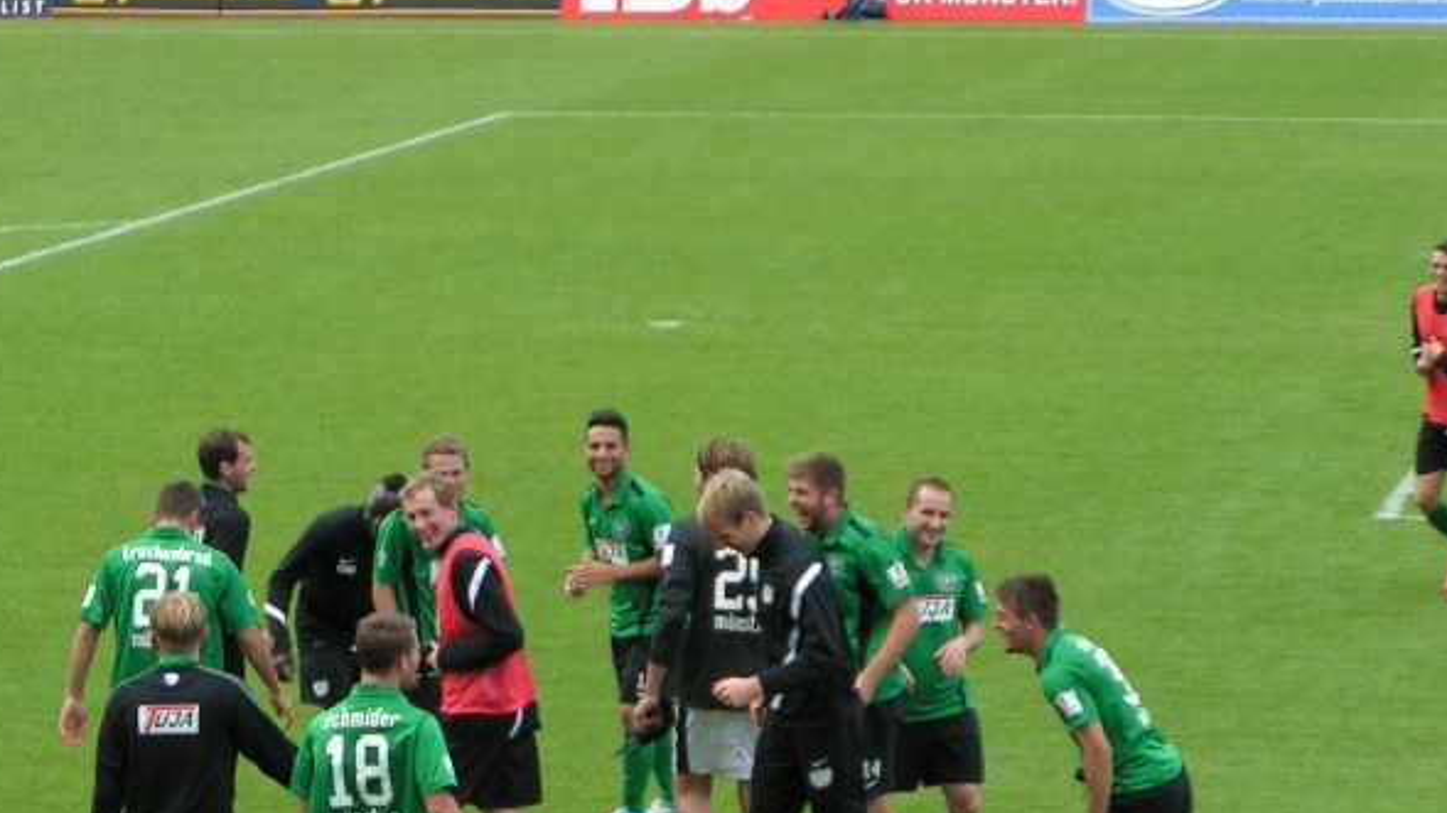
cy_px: 580
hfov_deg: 11.1
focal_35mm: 194
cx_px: 474
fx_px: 7442
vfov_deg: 6.3
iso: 64
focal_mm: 20
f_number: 3.5
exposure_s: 1/160
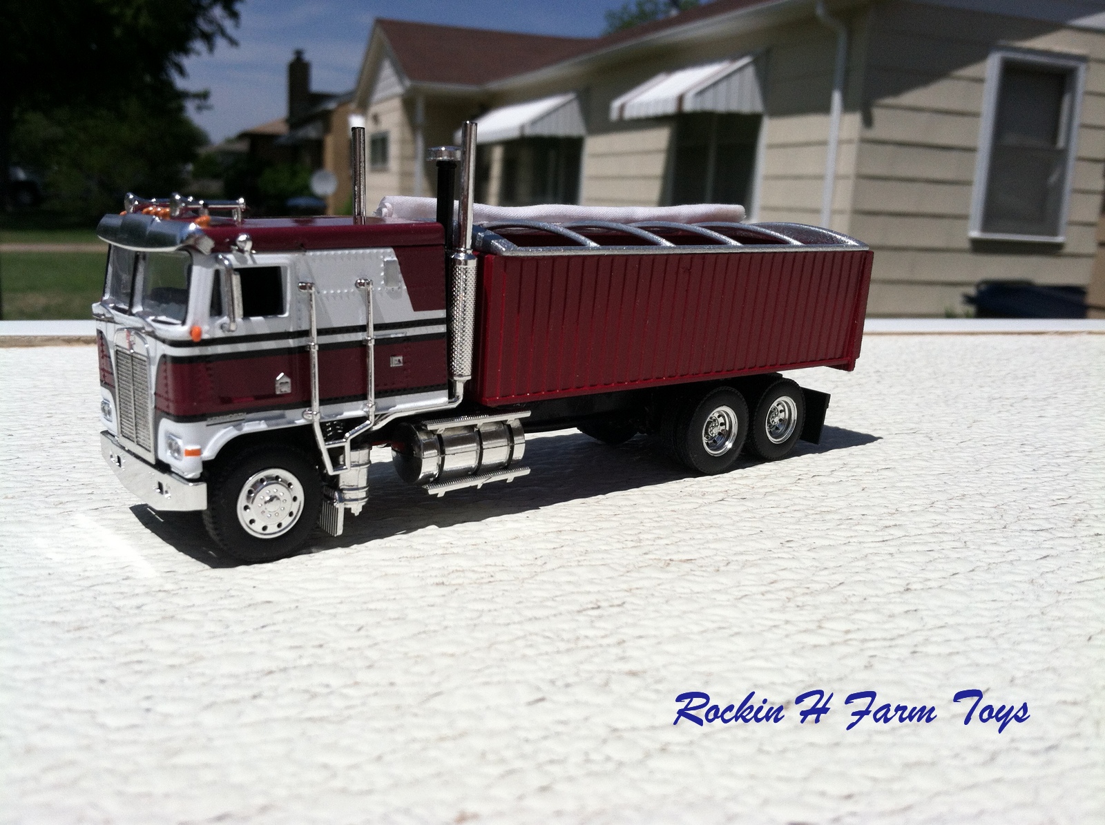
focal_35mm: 35
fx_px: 1116
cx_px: 552
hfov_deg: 52.7
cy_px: 412
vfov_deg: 40.6
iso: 80
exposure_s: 1/4286
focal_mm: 3.85
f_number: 2.8
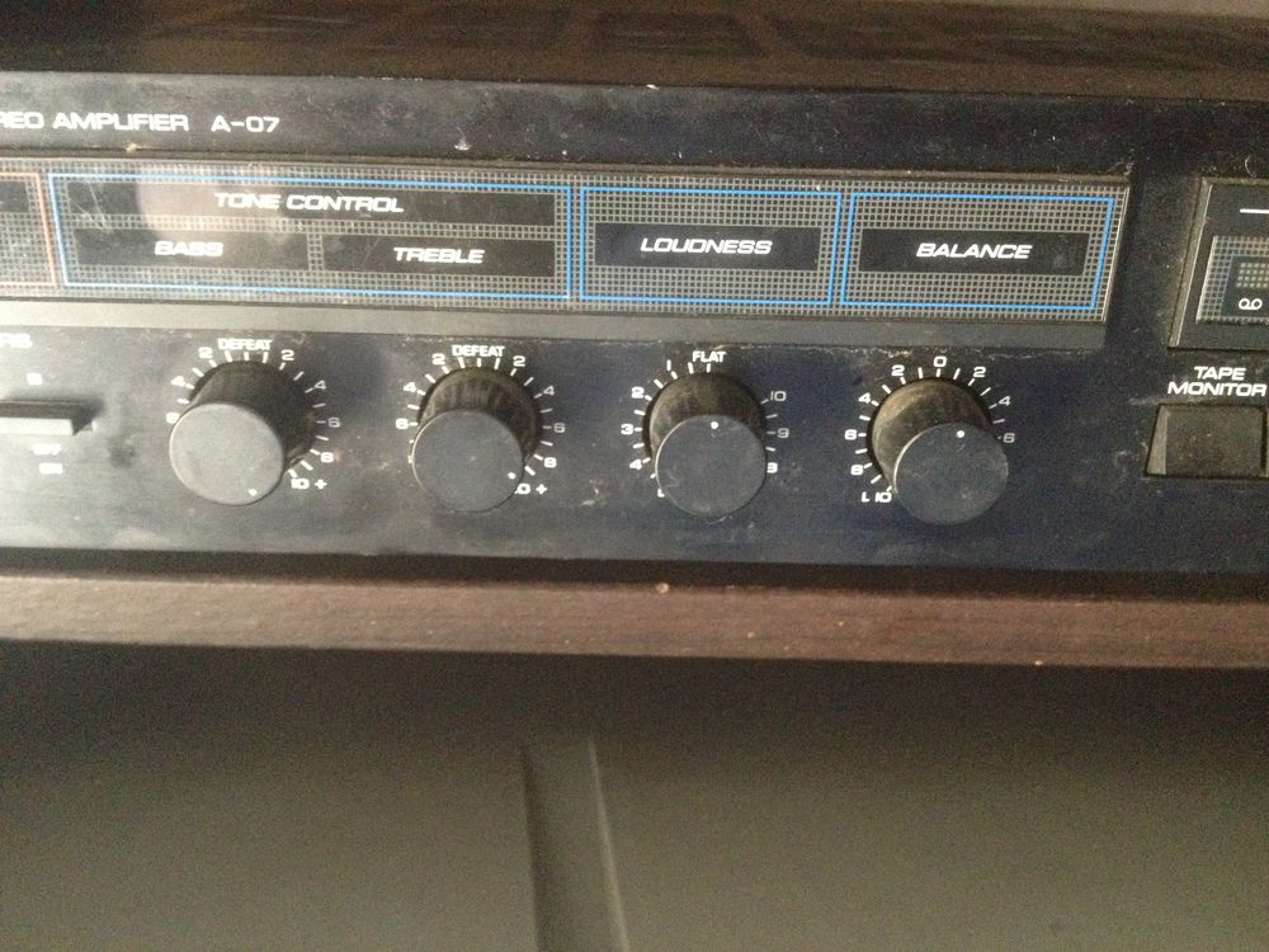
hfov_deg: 52.6
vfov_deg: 40.7
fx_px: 1283
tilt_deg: -26.0
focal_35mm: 35
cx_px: 634
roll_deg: -1.8
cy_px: 476
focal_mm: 4.28
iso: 640
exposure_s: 1/15
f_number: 2.4
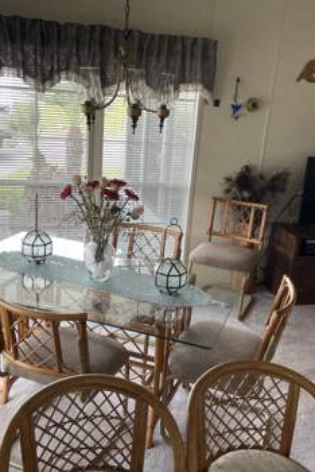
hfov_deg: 36.0
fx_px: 485
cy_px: 238
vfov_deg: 51.8
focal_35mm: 37
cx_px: 166
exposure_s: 1/121
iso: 100
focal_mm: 4.2
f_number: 1.6
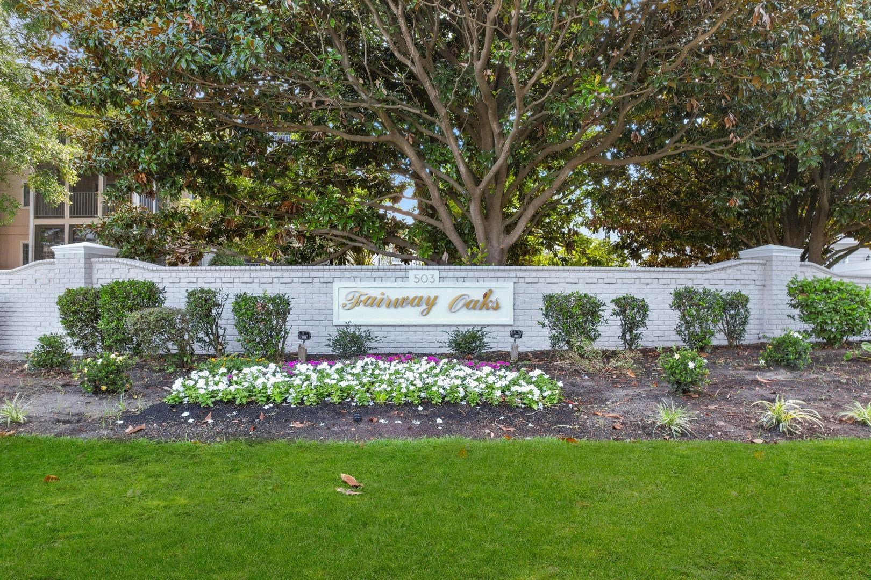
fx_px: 532
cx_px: 436
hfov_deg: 78.6
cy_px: 290
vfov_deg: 57.2
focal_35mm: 22
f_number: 2.8
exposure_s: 1/25
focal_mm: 8.38
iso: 100
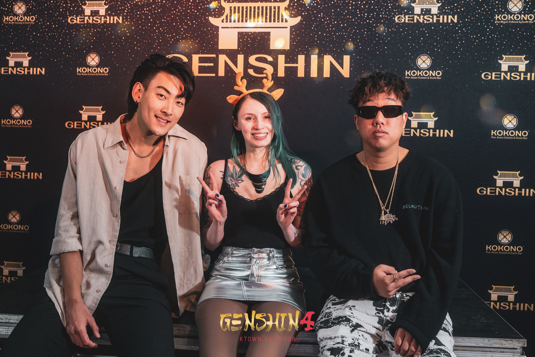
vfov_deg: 32.7
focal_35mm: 41
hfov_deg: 47.6
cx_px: 257
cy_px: 148
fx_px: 606
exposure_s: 1/125
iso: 1250
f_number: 4
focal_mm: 33.1
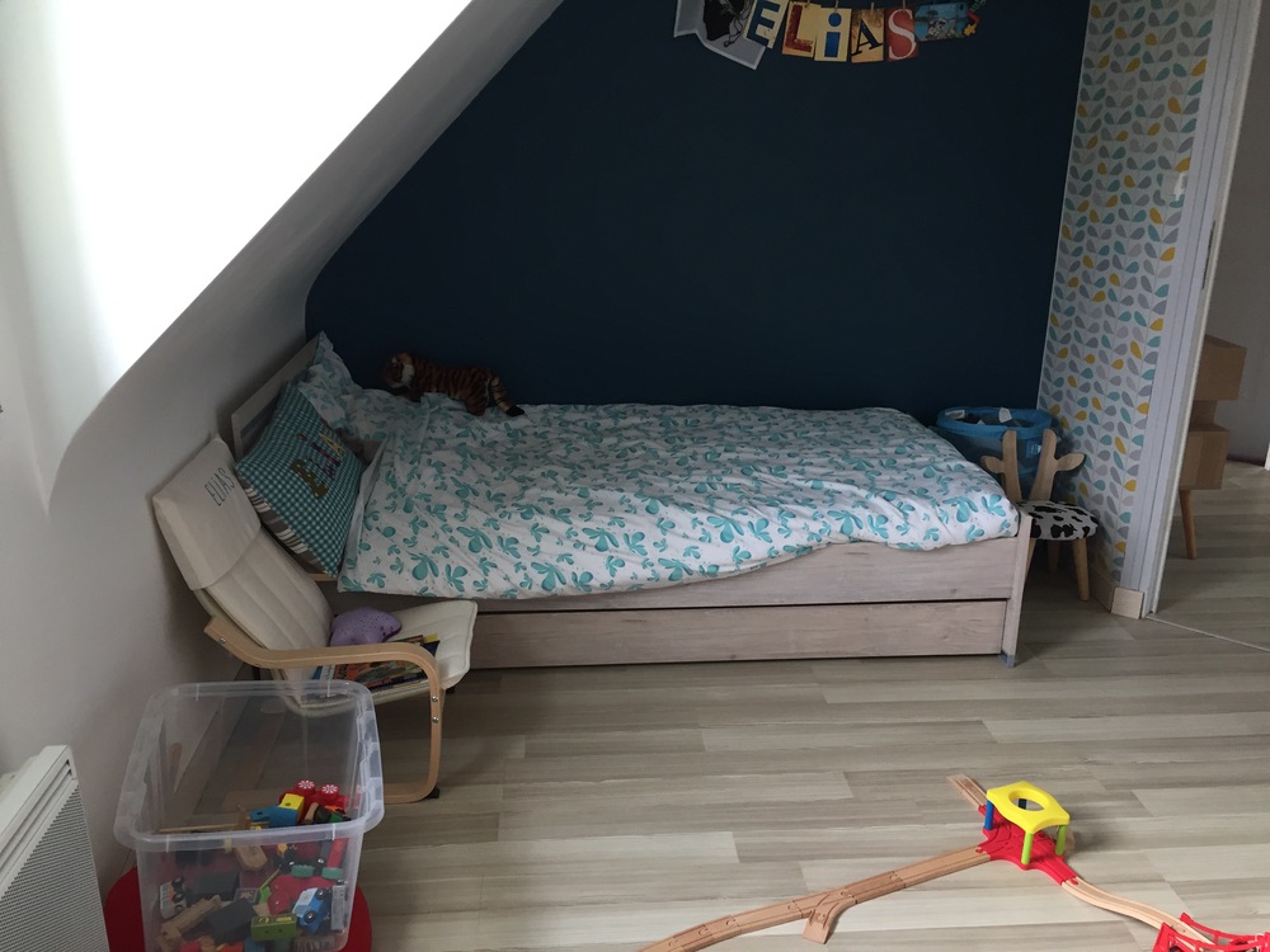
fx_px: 1064
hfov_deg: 61.7
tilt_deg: -18.4
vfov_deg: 48.2
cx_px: 635
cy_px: 476
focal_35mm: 29
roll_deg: -1.2
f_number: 2.2
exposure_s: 1/33
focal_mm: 4.15
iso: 50
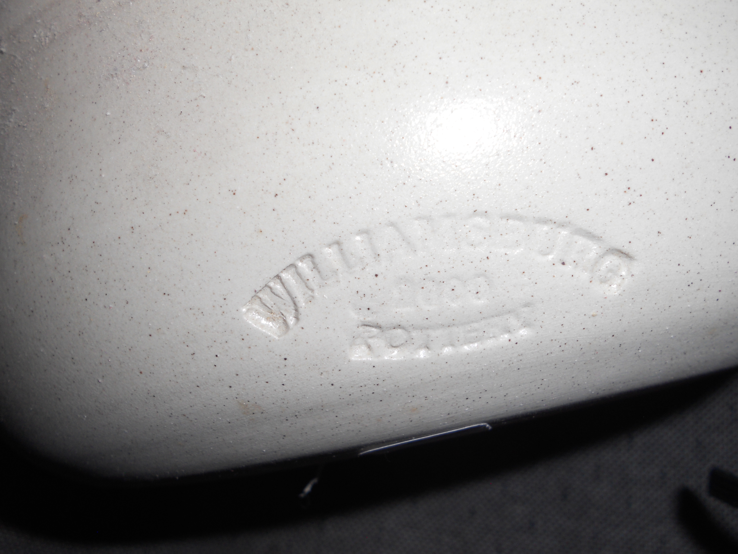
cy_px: 277
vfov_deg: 44.2
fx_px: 682
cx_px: 369
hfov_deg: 56.8
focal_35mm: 32
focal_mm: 5.8
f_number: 8.8
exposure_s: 1/25
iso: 80
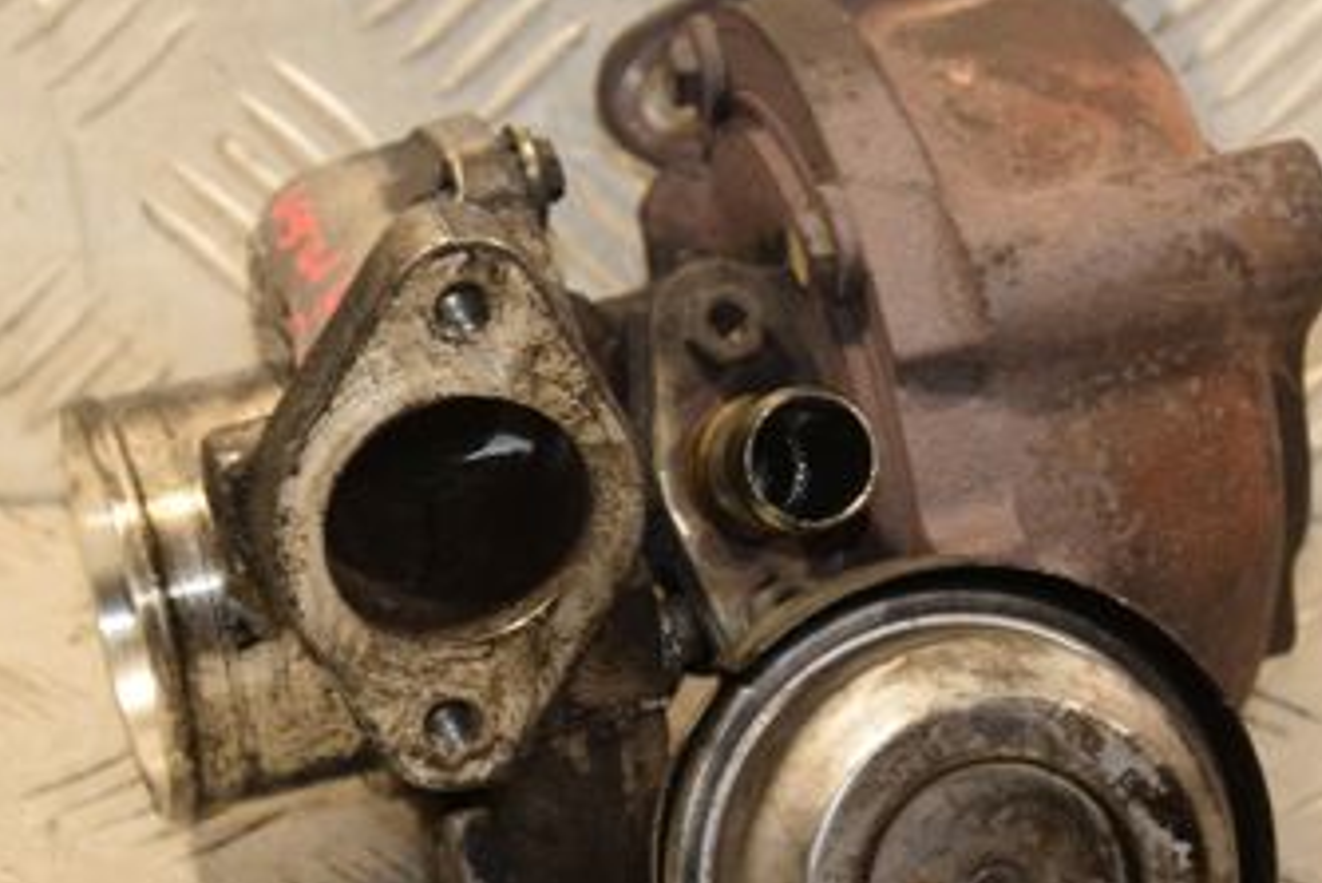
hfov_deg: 10.2
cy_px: 554
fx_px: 7384
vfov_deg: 6.8
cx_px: 716
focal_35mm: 201
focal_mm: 70
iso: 800
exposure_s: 1/80
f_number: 8
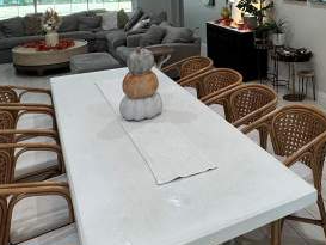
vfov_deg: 32.5
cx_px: 257
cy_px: 4
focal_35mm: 41
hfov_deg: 43.8
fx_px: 386
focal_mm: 2.22
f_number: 2.2
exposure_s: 1/120
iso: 200
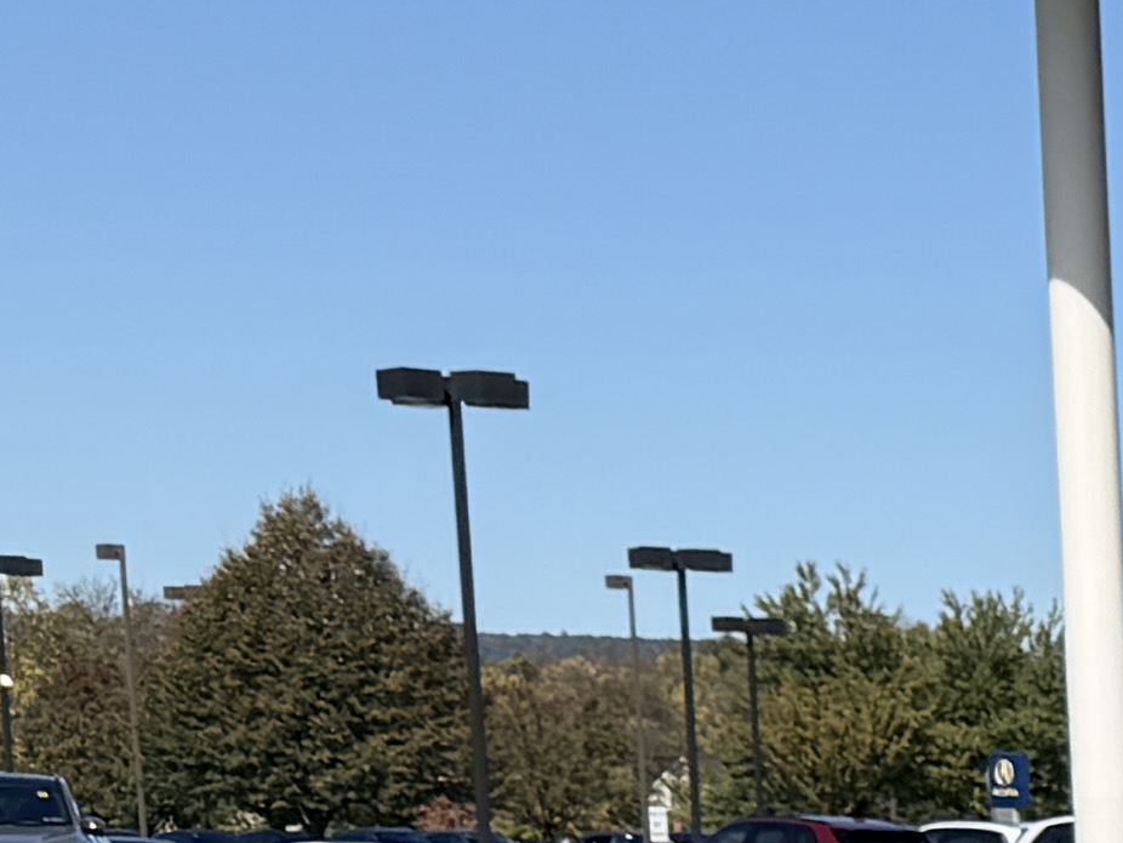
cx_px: 2804
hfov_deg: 11.0
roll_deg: -1.1
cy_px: 1779
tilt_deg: -10.0
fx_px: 4803
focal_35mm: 148
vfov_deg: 9.3
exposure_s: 1/4673
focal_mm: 6.76
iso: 80
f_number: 1.78
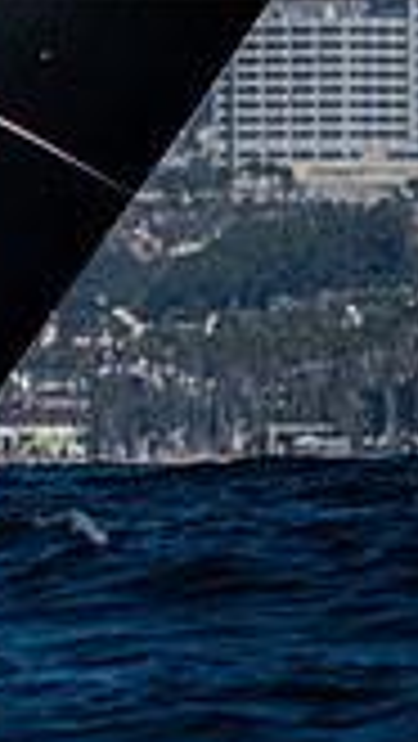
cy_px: 121
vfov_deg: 1.1
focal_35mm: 2011
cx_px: -945
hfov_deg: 0.6
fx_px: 39565
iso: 400
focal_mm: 400
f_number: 5.6
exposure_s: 1/5000
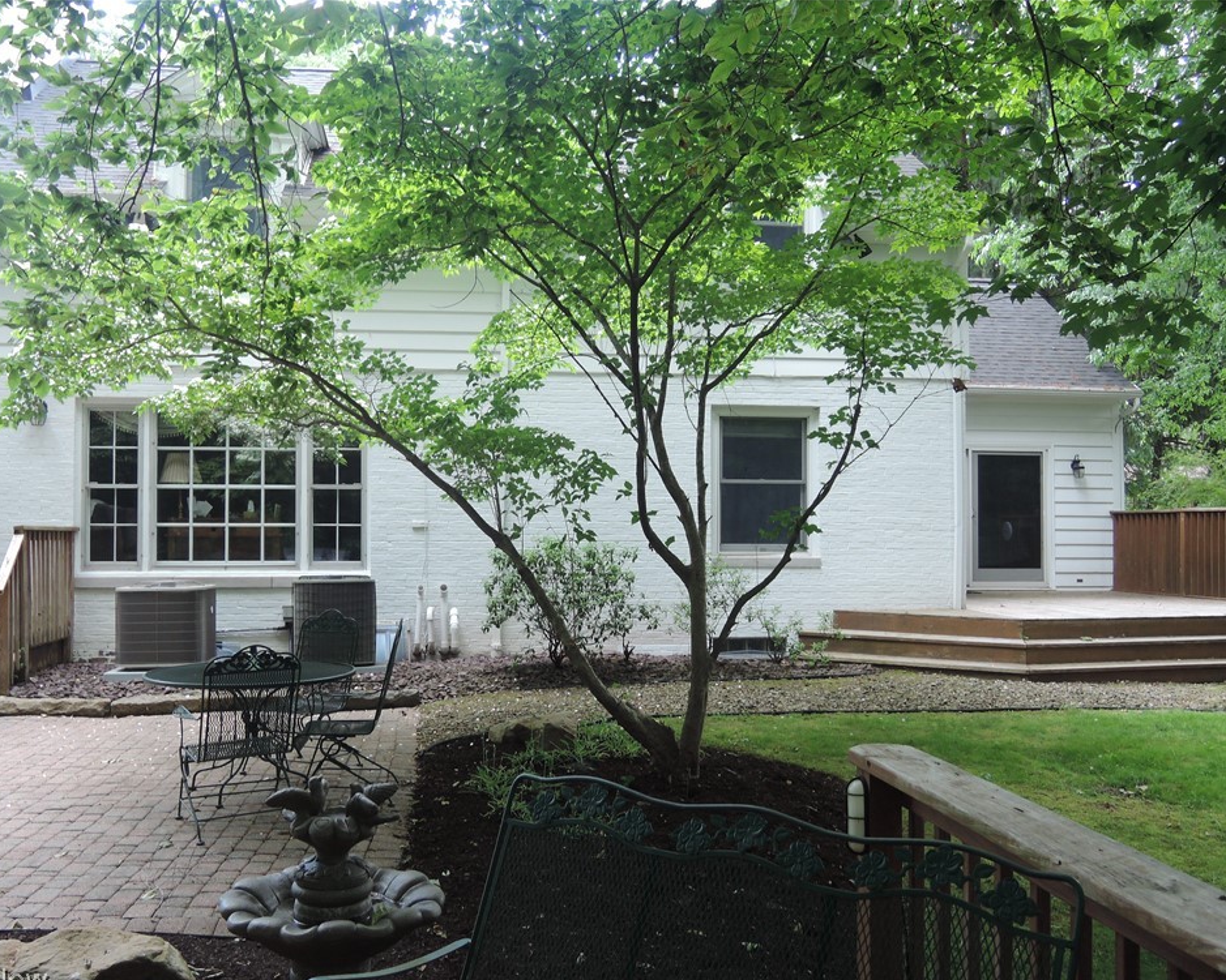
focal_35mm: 33
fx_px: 1197
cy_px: 500
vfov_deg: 44.5
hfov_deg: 54.2
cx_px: 581
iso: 140
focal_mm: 6.6
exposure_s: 1/30
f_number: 3.2
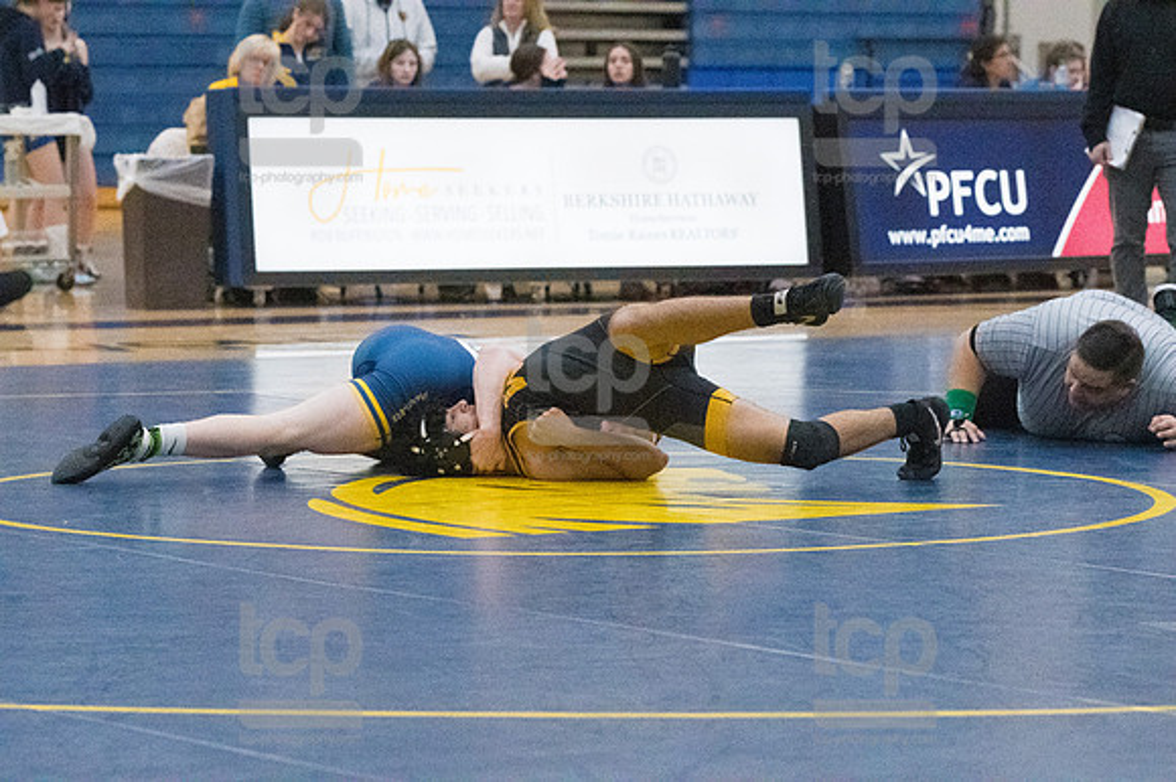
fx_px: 5126
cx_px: 588
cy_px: 391
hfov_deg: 13.1
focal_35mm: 157
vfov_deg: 8.7
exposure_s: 1/1250
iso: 8000
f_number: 4.5
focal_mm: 105
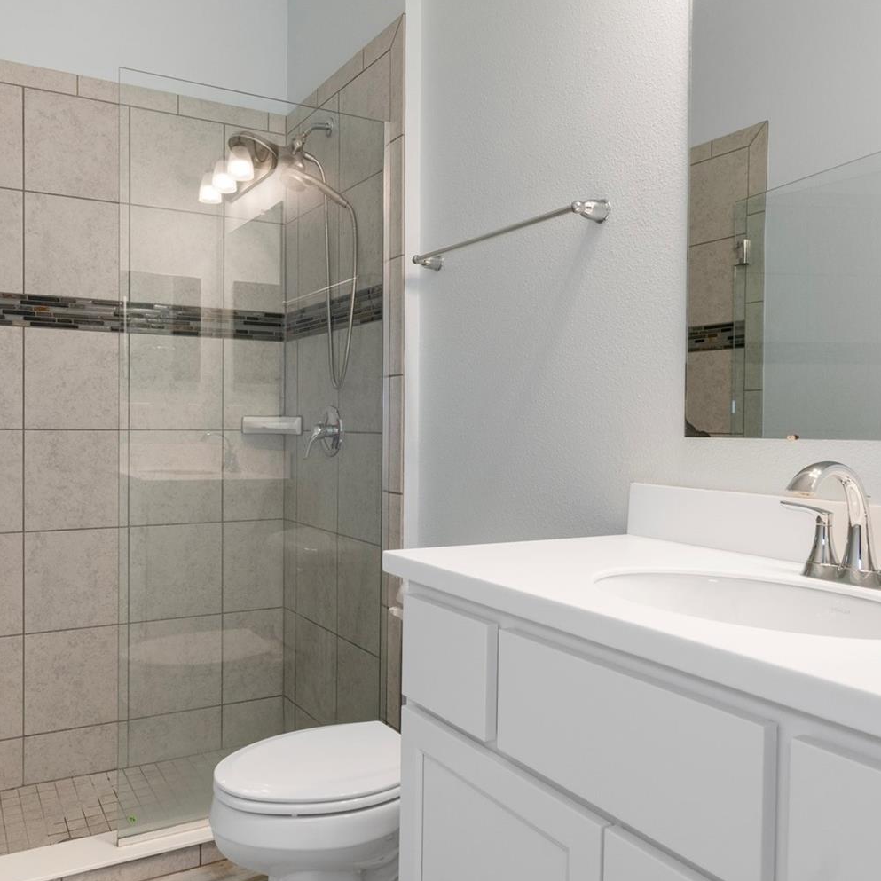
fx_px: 768
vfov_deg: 59.6
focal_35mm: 27
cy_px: 454
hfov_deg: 59.3
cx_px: 367
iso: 320
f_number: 8
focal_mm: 13
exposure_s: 1/4
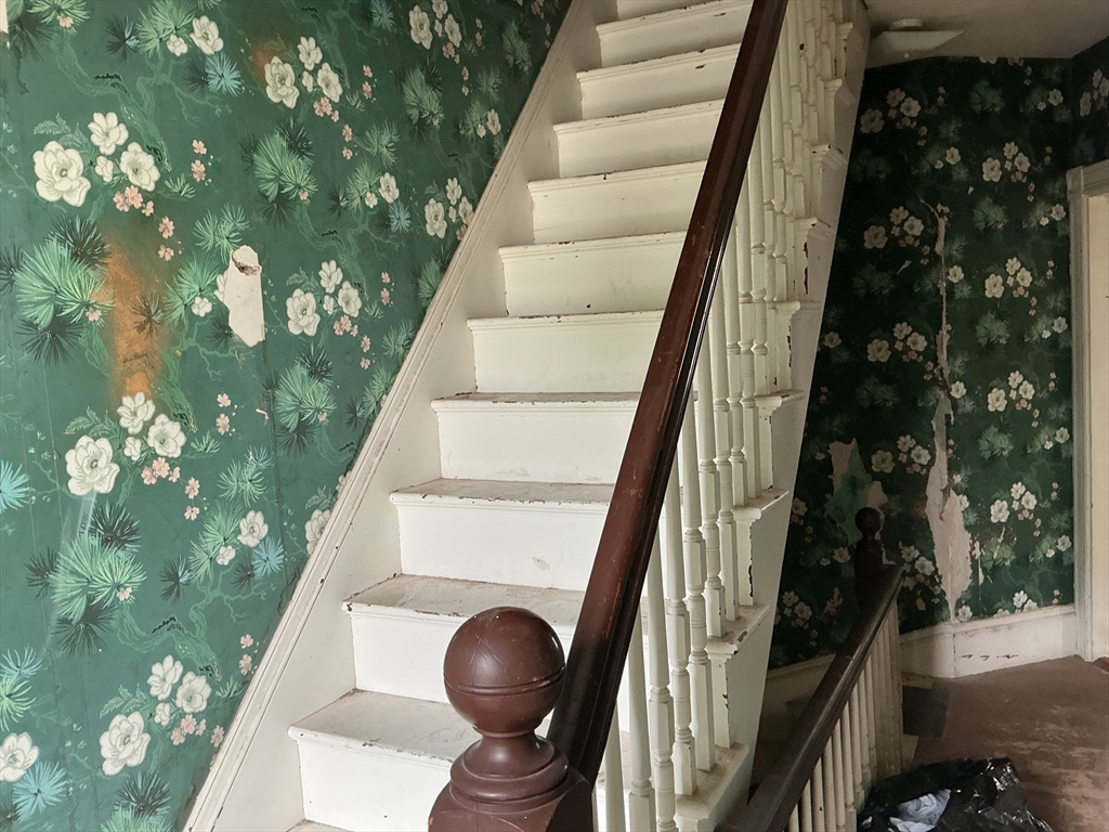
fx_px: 929
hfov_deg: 61.7
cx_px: 554
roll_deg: +3.9
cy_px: 416
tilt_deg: -6.7
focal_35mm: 29
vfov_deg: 48.2
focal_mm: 3
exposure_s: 1/60
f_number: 1.8
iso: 125
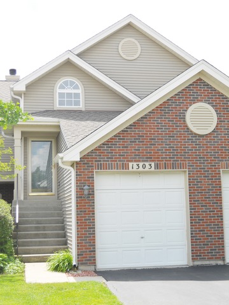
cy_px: 152
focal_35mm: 54
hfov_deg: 27.0
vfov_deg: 35.5
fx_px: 476
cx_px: 114
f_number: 3.7
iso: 80
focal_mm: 9.6
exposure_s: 1/320
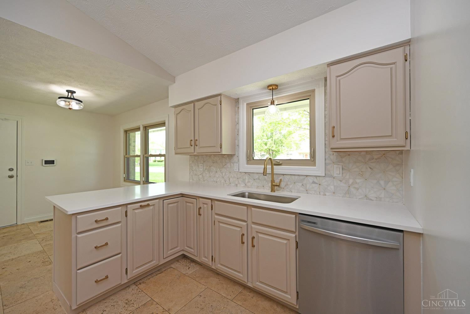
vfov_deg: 81.2
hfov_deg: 104.3
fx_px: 183
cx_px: 235
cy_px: 157
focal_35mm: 14
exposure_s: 1/80
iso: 200
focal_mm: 14
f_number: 4.5
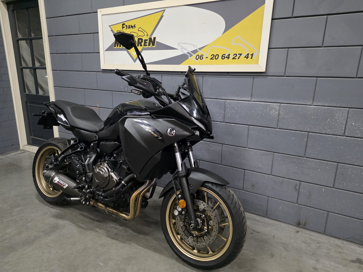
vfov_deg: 58.9
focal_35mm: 23
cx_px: 182
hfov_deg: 73.9
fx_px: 241
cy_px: 136
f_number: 1.7
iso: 1250
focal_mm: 6.25
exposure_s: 1/100
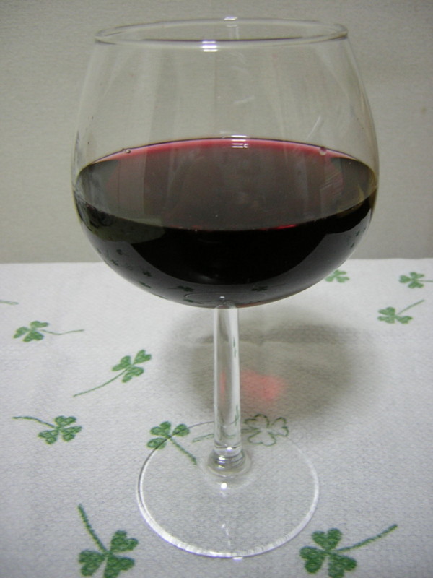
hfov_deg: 39.7
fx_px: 600
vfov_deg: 51.4
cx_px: 216
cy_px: 289
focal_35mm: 36
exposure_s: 1/7.1
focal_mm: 4.7
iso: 50
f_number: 2.6
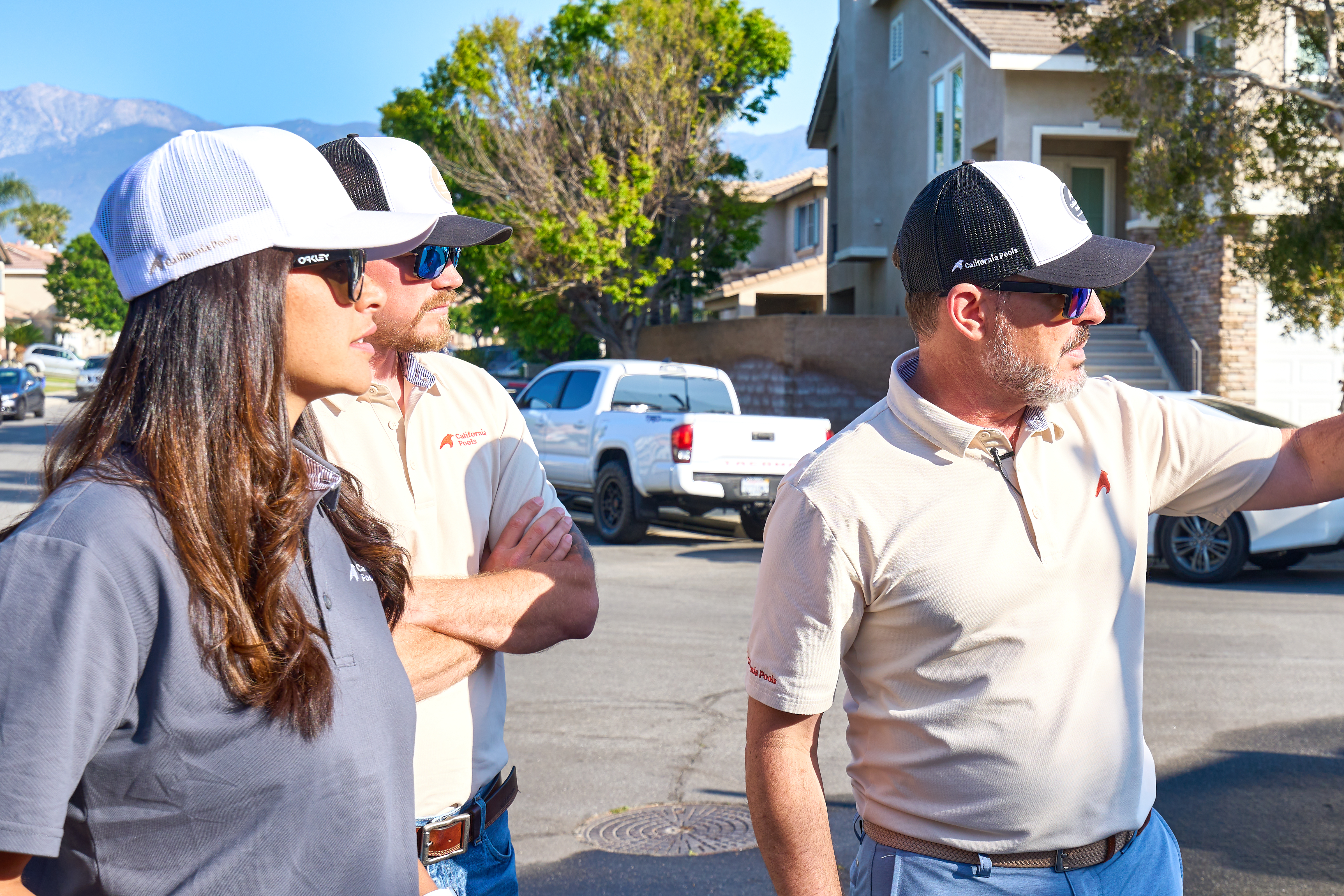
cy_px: 447
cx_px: 848
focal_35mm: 47
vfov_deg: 28.6
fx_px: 1755
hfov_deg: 41.6
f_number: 6.3
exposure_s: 1/320
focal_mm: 33
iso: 100
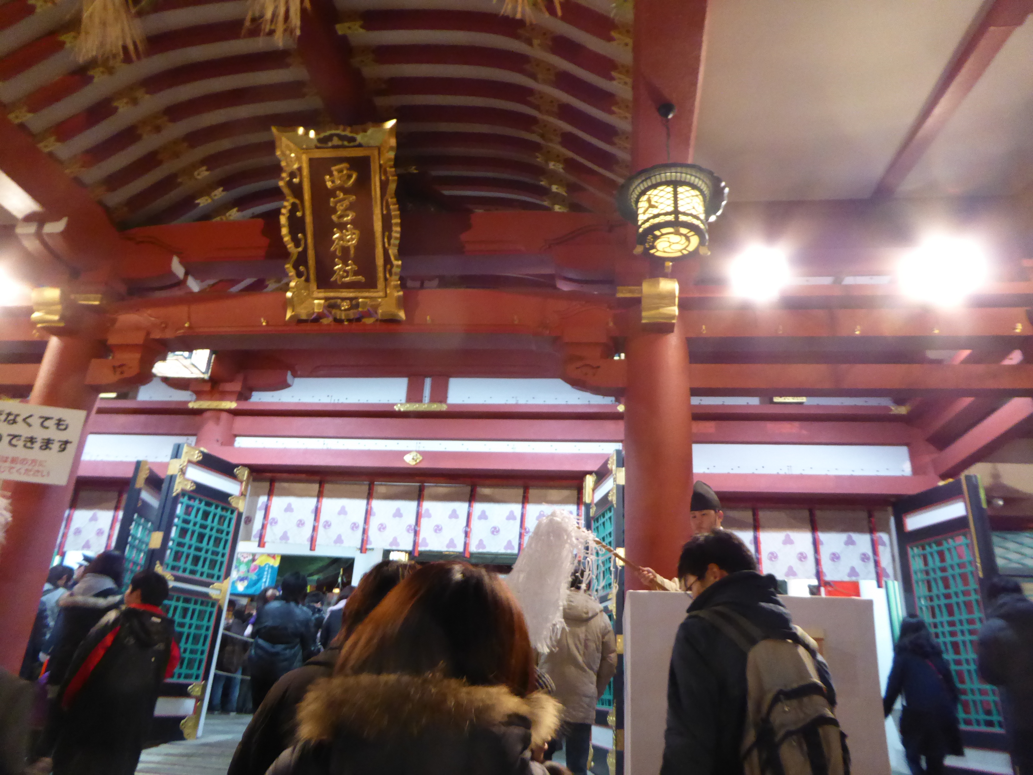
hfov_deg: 69.4
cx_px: 516
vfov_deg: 54.9
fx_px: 746
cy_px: 388
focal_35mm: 25
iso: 800
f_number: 3.3
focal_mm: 4.3
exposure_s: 1/25
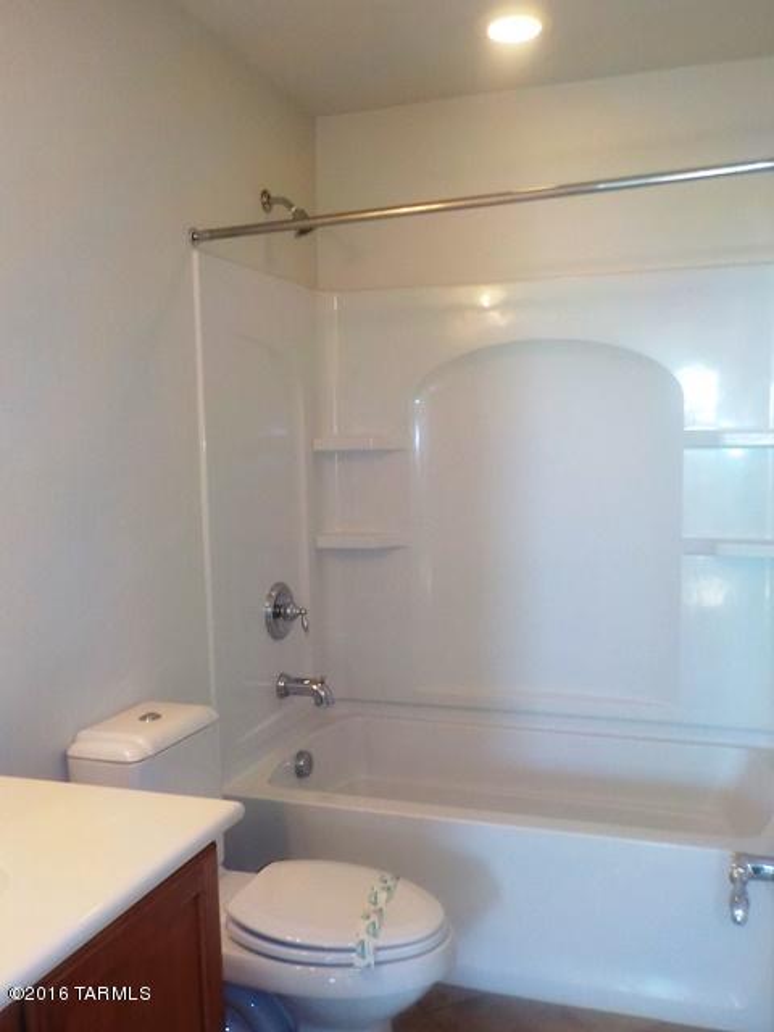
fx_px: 894
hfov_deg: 46.8
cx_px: 387
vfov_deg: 60.0
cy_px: 516
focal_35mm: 30
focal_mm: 4.1
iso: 220
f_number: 3.3
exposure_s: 1/30
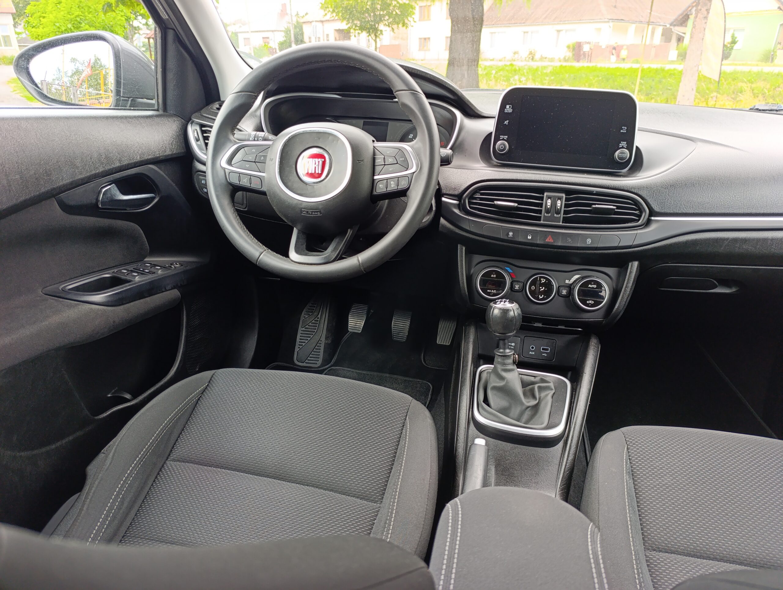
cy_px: 295
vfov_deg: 59.0
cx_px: 392
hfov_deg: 73.8
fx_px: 521
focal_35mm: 23
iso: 250
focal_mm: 6.14
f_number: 1.6
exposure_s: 1/100
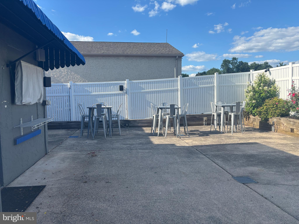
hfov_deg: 67.3
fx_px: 225
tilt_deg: -4.6
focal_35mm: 26
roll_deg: +0.6
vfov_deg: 53.1
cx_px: 150
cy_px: 112
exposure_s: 1/1783
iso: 50
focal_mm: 5.96
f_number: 1.6
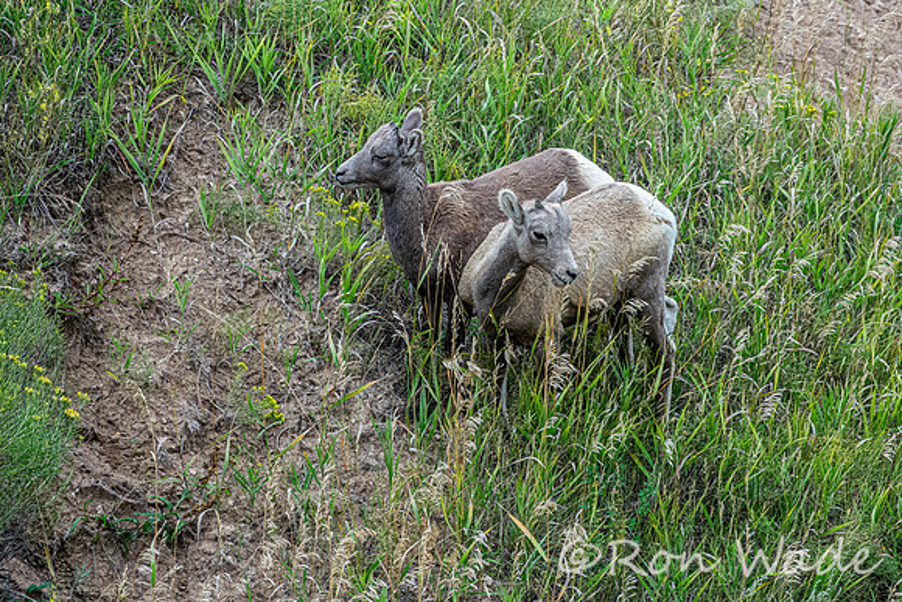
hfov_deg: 6.0
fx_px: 8549
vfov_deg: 4.0
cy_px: 296
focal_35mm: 341
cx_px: 532
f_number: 4
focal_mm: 105.83
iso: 800
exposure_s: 1/500
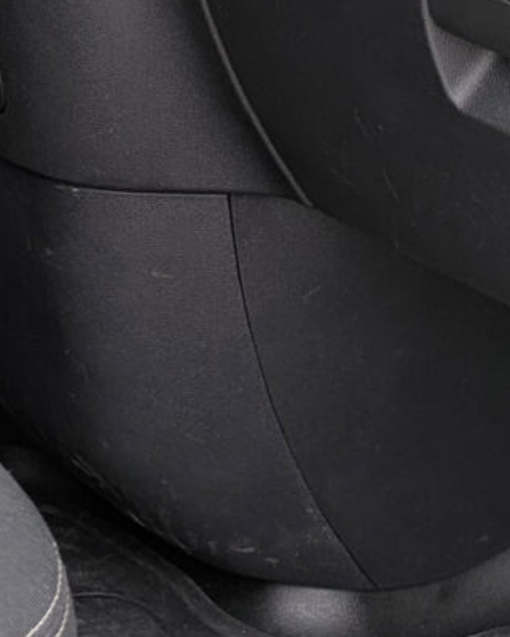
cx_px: -290
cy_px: -299
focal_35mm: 120
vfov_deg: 14.9
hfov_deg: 12.2
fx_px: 2264
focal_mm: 6.86
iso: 80
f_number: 1.8
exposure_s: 1/3200
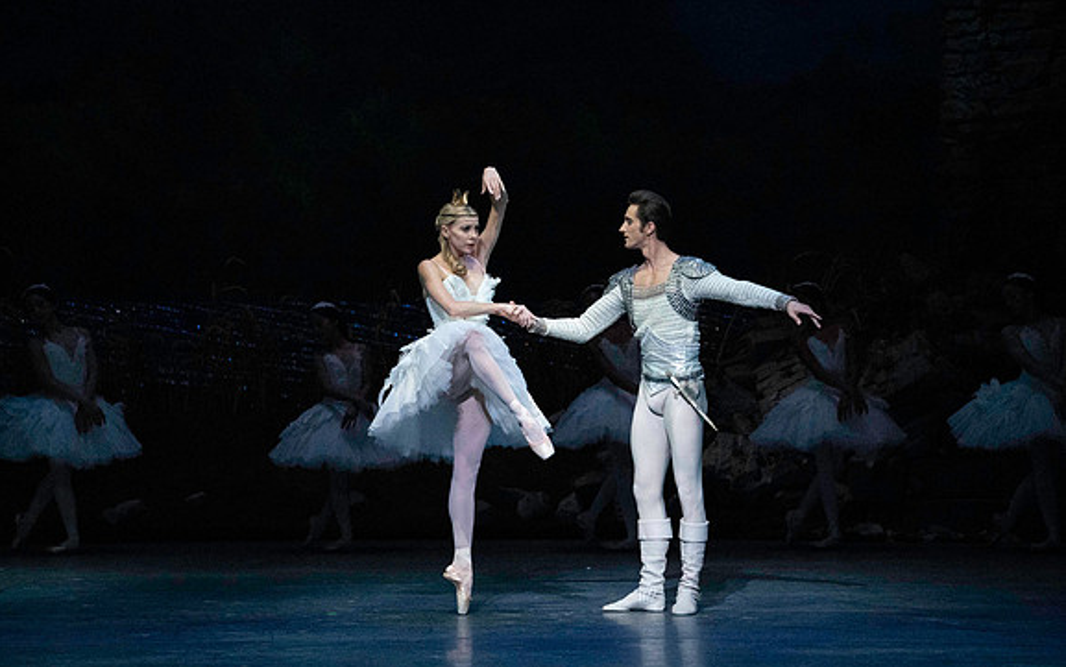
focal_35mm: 205
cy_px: 343
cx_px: 532
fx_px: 5957
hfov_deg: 10.2
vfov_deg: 6.4
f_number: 5
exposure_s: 1/400
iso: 25600
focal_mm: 200
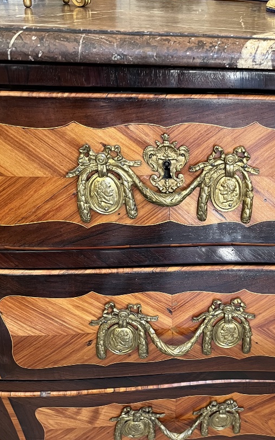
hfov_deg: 30.3
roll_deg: -2.2
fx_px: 492
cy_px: 280
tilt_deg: -32.4
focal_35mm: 41
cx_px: 227
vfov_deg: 47.7
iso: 200
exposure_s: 1/60
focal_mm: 5.1
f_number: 1.6
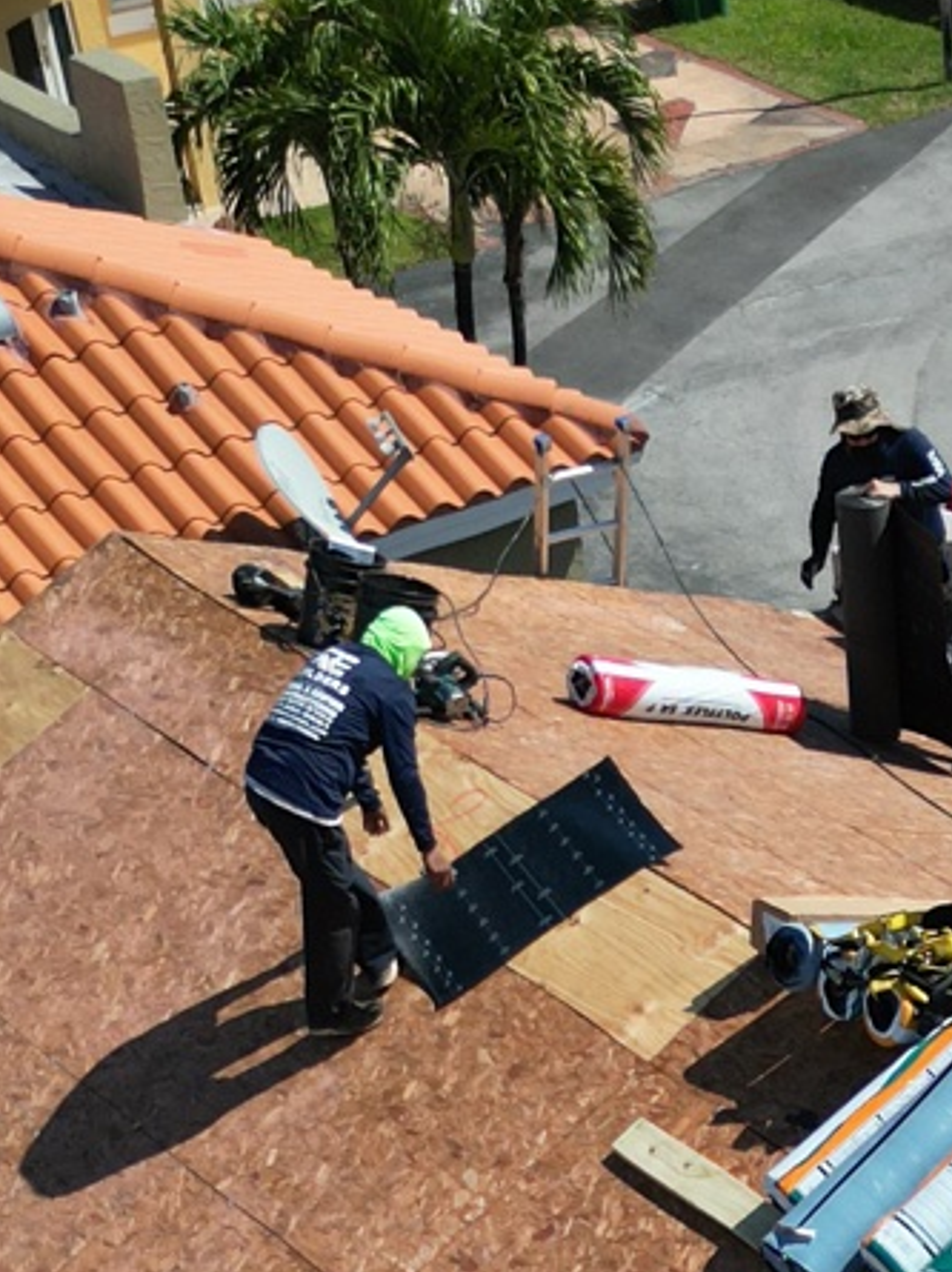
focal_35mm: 95
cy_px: 1641
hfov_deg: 14.8
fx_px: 3489
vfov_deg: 19.2
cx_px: 1289
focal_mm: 6.72
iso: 100
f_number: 1.7
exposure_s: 1/3200
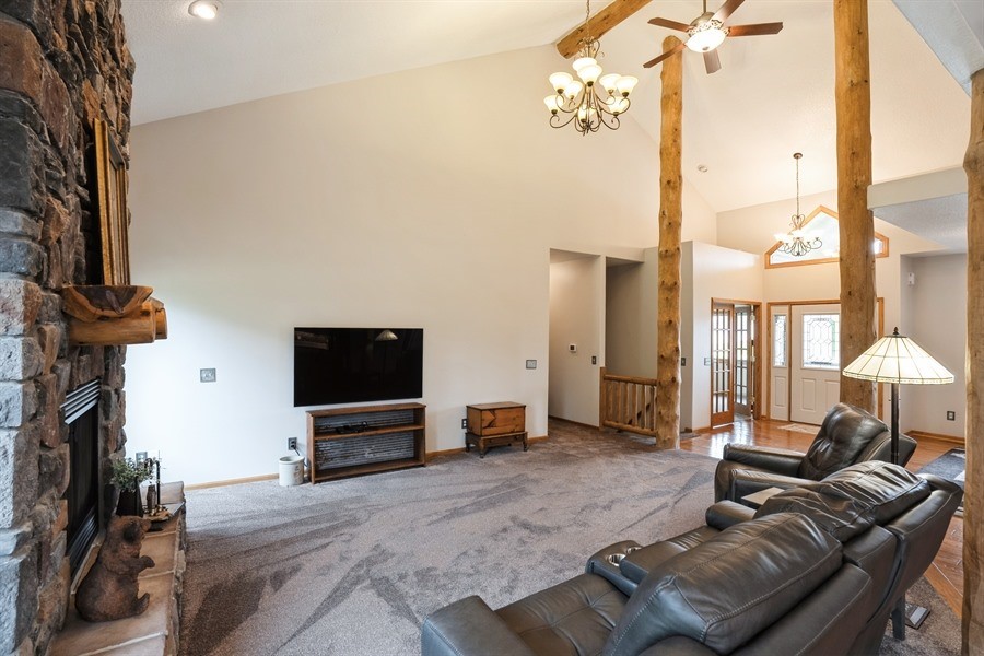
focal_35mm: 16
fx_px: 437
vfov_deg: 73.7
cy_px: 328
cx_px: 492
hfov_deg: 96.7
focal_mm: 16
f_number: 8
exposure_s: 1/5
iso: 200
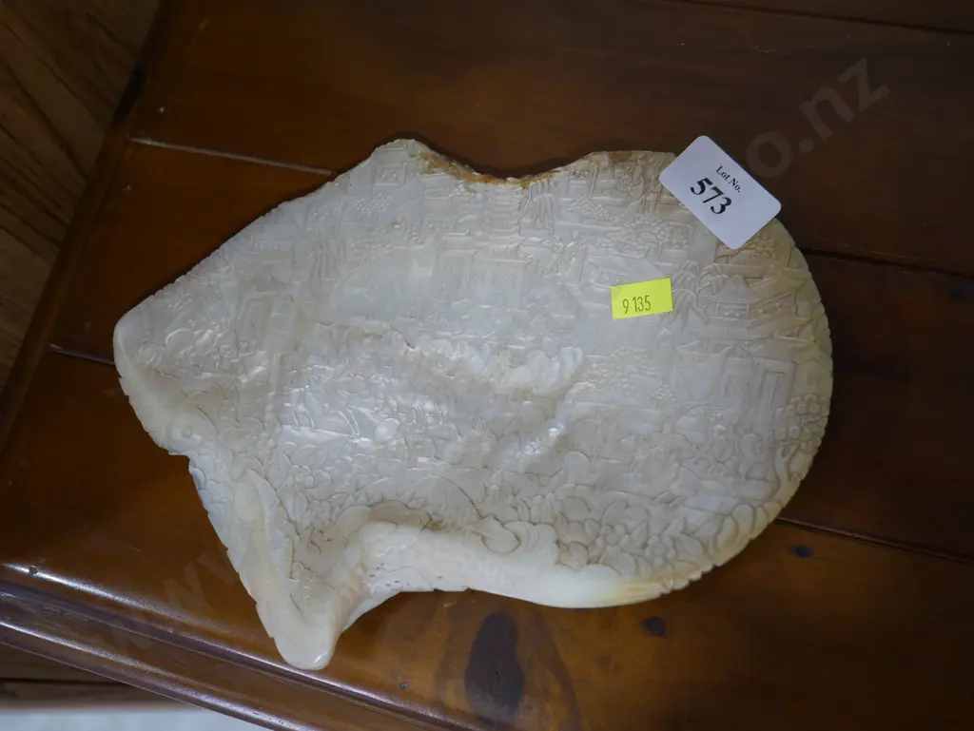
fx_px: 1013
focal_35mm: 36
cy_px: 366
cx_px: 487
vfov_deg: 39.7
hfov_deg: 51.3
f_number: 4
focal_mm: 18
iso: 320
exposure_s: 1/60
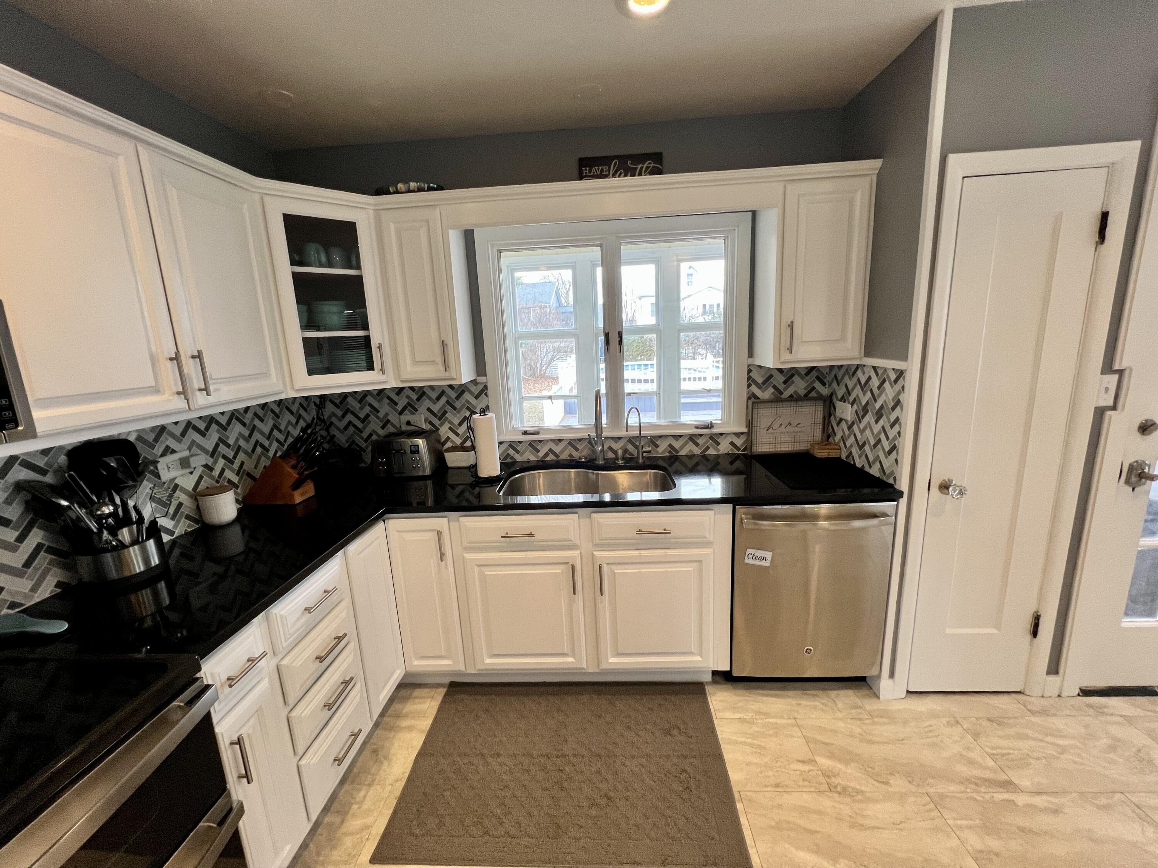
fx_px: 435
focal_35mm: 13
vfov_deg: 89.9
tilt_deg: -10.4
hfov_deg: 106.2
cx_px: 579
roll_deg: +3.6
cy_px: 434
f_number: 1.8
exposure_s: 1/120
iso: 125
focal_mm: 1.57
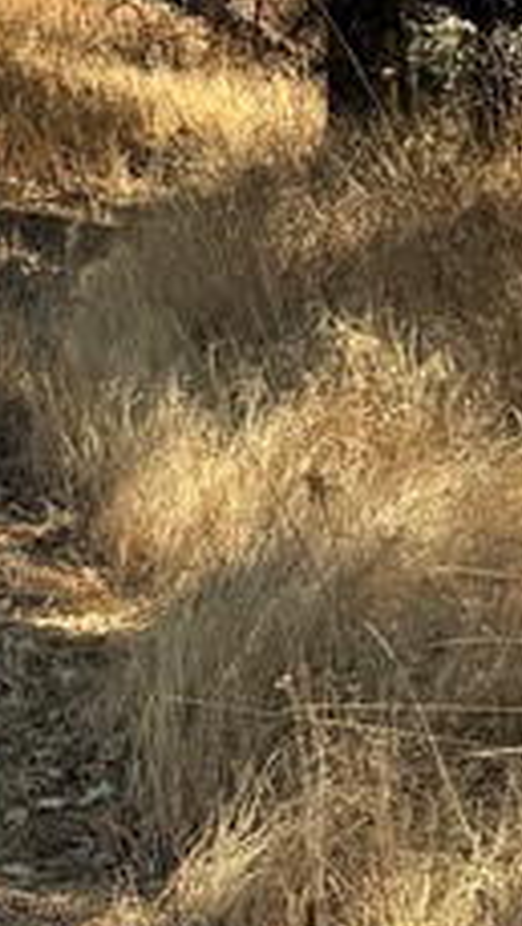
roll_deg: +0.3
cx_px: -251
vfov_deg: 17.2
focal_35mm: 117
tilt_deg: +0.5
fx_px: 2876
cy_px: -275
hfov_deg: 10.1
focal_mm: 6.76
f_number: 1.78
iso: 80
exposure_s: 1/1597
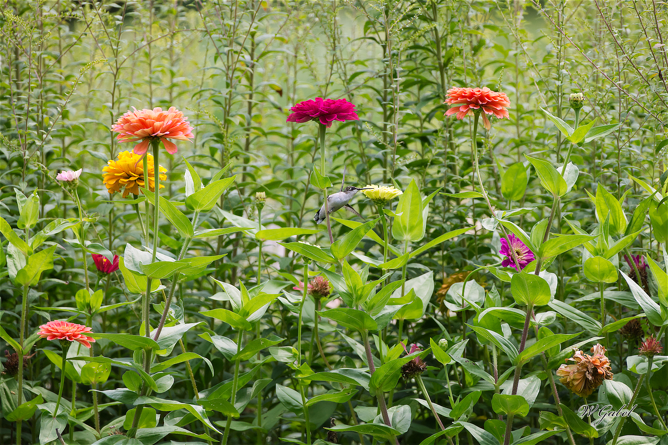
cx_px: 334
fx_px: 9273
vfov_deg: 2.7
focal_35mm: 500
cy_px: 222
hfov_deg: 4.1
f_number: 8
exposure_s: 1/2500
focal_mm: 500
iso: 2800
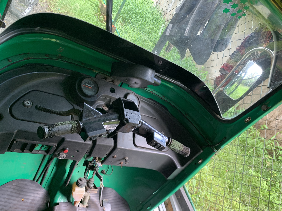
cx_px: 141
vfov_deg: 53.1
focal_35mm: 26
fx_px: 212
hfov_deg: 67.3
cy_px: 106
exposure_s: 1/99
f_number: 1.8
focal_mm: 4.25
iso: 100
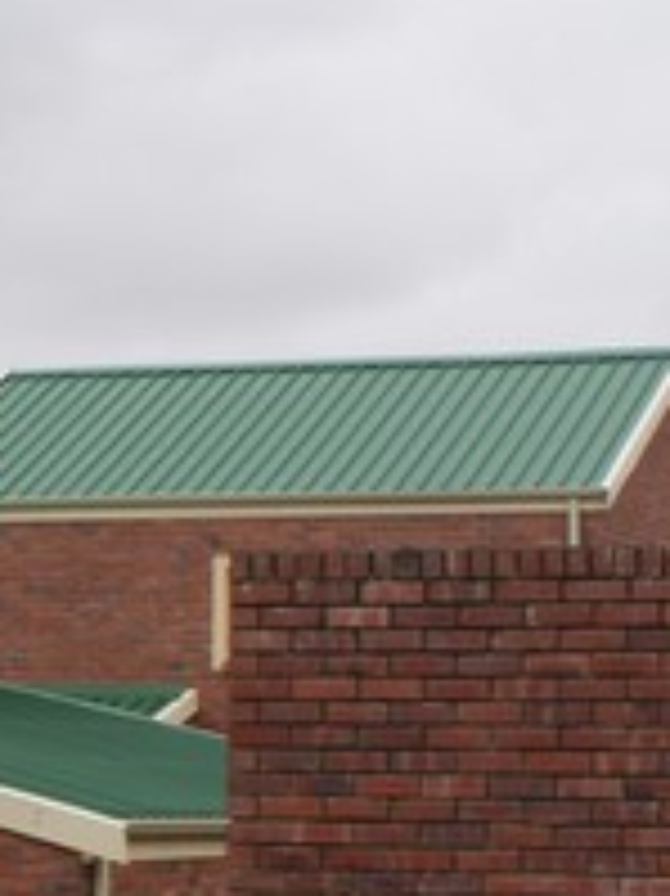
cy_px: 702
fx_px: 3772
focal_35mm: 146
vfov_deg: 13.5
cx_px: -247
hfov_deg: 9.9
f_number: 8
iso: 100
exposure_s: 1/80
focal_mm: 26
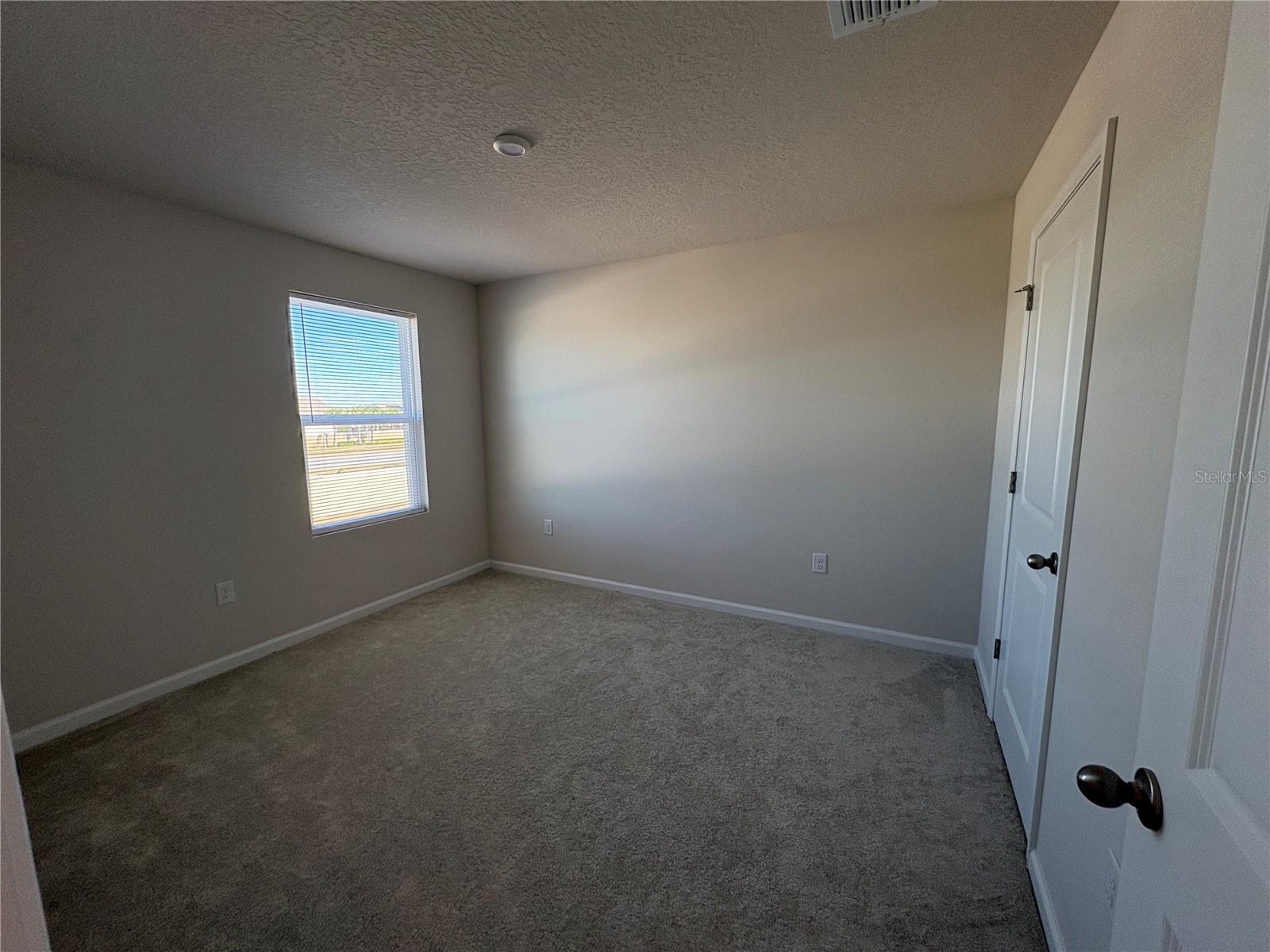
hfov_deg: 102.1
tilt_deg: -7.1
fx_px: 514
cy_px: 476
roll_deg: +0.5
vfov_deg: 85.7
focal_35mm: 14
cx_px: 635
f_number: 2.2
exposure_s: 1/124
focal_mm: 2.22
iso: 125
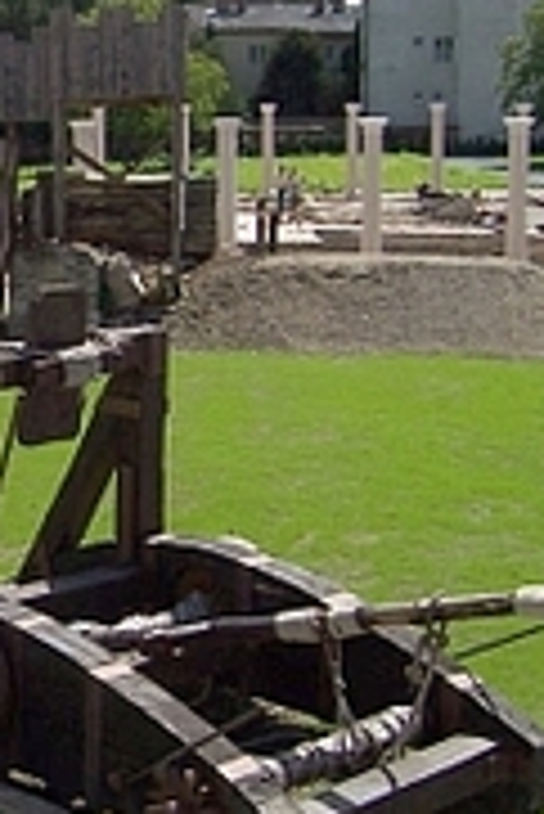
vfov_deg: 25.9
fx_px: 1764
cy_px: 324
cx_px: -135
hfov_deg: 16.7
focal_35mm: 78
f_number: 5.6
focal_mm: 5.6
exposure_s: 1/750
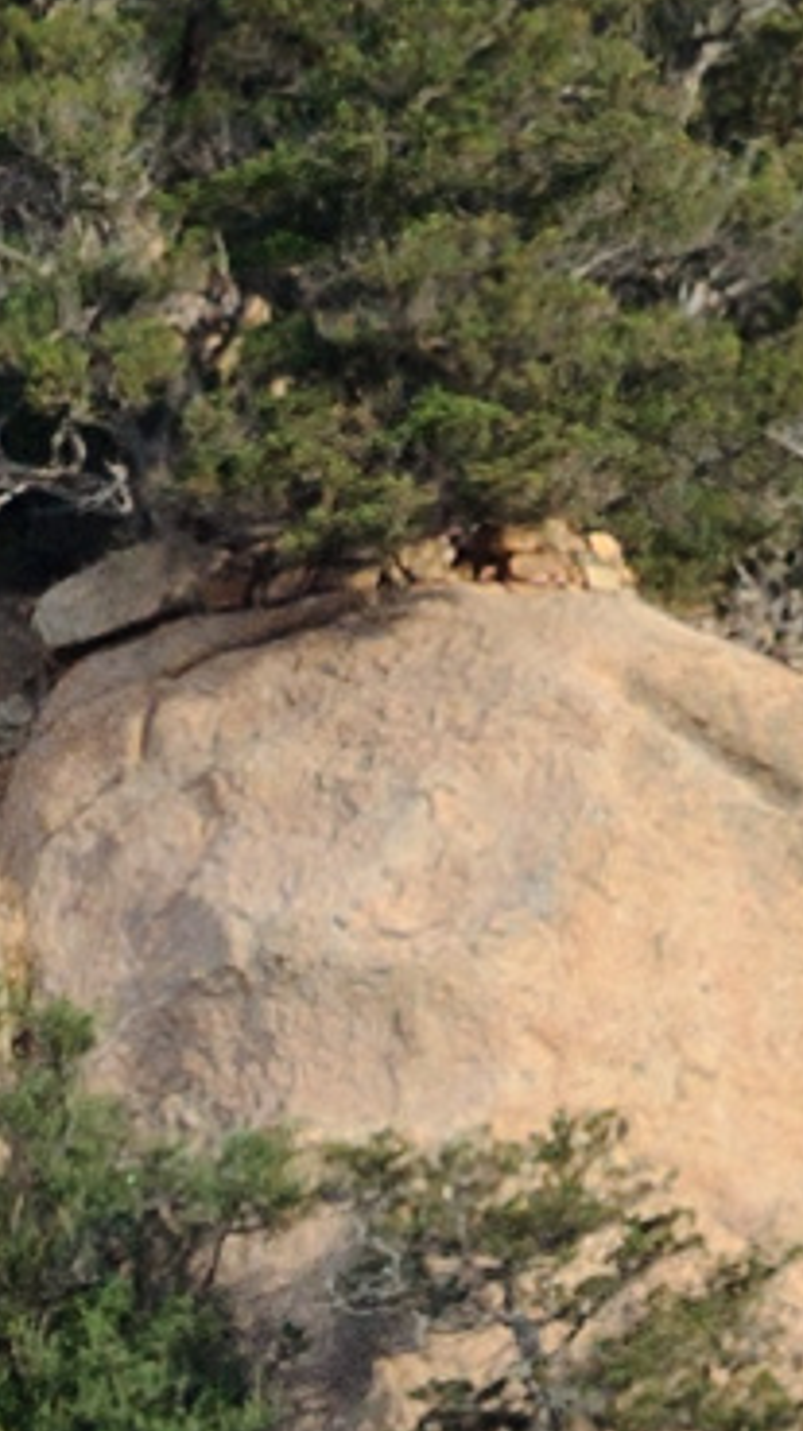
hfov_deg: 0.7
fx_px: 67821
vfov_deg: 1.2
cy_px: -365
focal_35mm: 1788
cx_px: 1998
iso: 200
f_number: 8
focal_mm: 98
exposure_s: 1/250
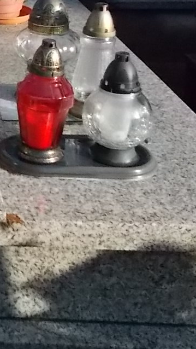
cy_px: 49
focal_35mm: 71
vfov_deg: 28.8
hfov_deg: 14.8
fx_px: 656
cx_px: -159
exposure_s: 1/400
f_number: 8
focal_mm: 4.6
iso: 400
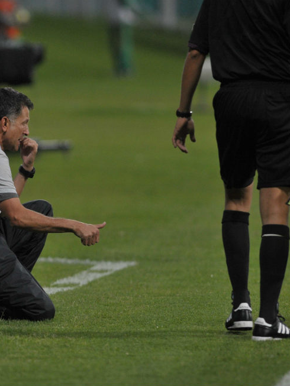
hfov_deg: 2.3
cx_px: 10
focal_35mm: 652
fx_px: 7281
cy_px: 193
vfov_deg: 3.0
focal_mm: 300
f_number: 3.2
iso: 800
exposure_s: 1/640
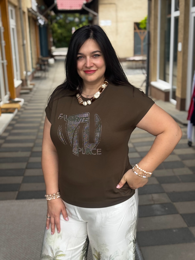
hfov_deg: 30.3
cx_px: 98
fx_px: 361
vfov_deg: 39.7
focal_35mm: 48
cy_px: 130
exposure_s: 1/1133
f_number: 1.78
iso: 64
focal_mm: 6.76
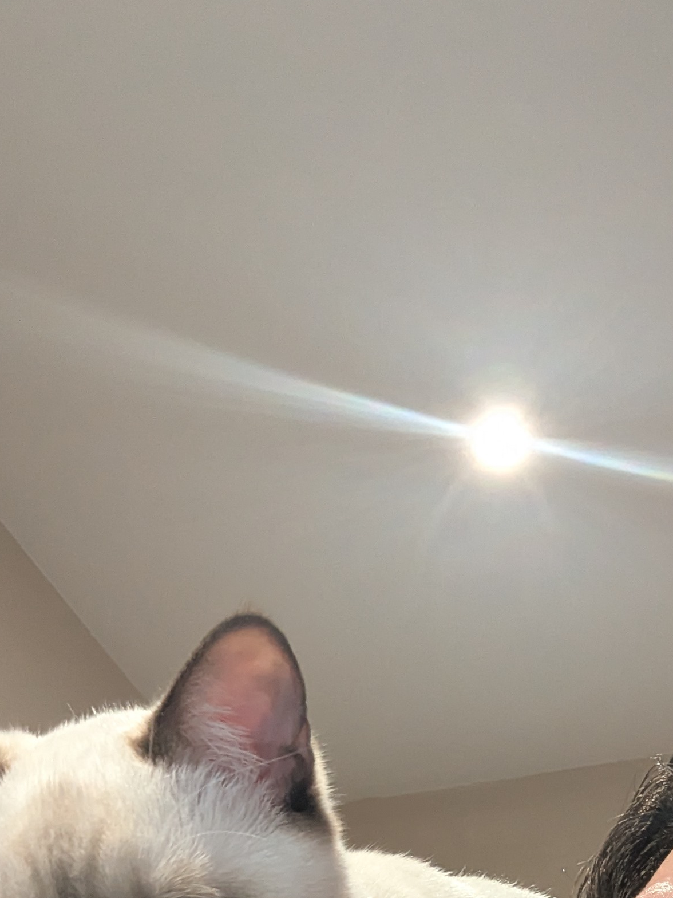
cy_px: 939
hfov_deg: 26.8
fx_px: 1400
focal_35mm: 54
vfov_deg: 32.2
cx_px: 474
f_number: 2.2
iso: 432
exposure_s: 1/50
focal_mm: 2.74
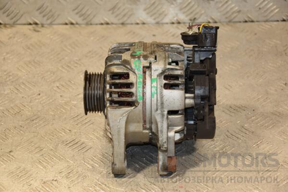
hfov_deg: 20.6
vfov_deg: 13.8
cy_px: 96
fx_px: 792
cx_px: 144
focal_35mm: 99
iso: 800
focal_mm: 66
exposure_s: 1/160
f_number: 5.3
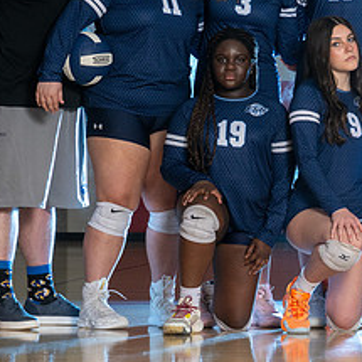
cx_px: 531
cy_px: 173
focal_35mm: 201
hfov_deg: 8.5
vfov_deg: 8.7
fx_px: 2378
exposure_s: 1/125
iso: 400
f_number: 9
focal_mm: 70
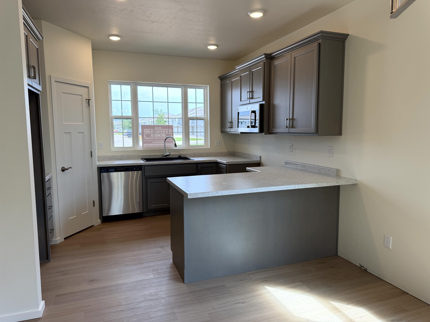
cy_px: 161
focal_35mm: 24
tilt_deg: -4.4
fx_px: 298
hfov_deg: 71.6
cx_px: 215
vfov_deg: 56.8
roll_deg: +0.2
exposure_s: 1/211
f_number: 1.78
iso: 80
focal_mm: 6.76
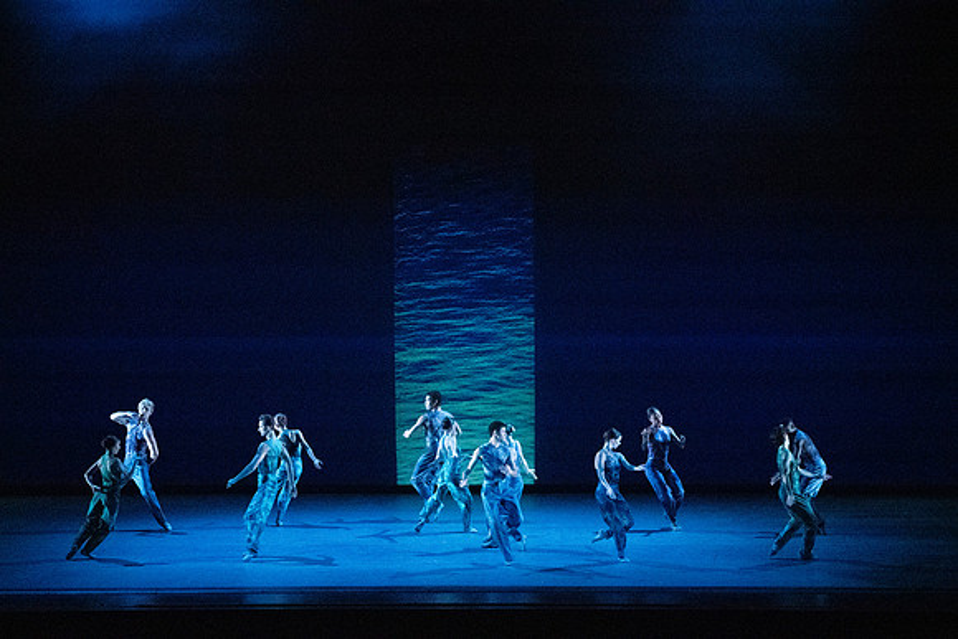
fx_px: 3407
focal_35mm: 128
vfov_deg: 10.7
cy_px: 320
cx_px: 479
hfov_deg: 16.0
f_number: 5.6
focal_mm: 128
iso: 25600
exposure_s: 1/400
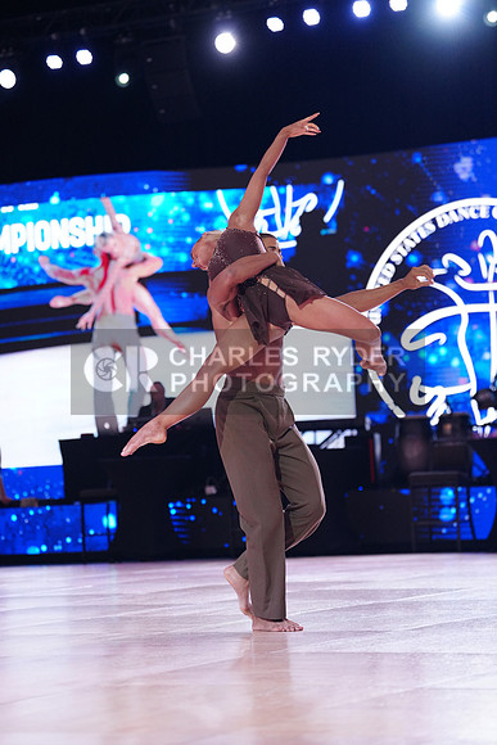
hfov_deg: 13.3
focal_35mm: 103
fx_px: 2132
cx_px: 248
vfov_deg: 19.8
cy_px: 372
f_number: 2.8
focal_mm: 103
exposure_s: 1/400
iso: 2000
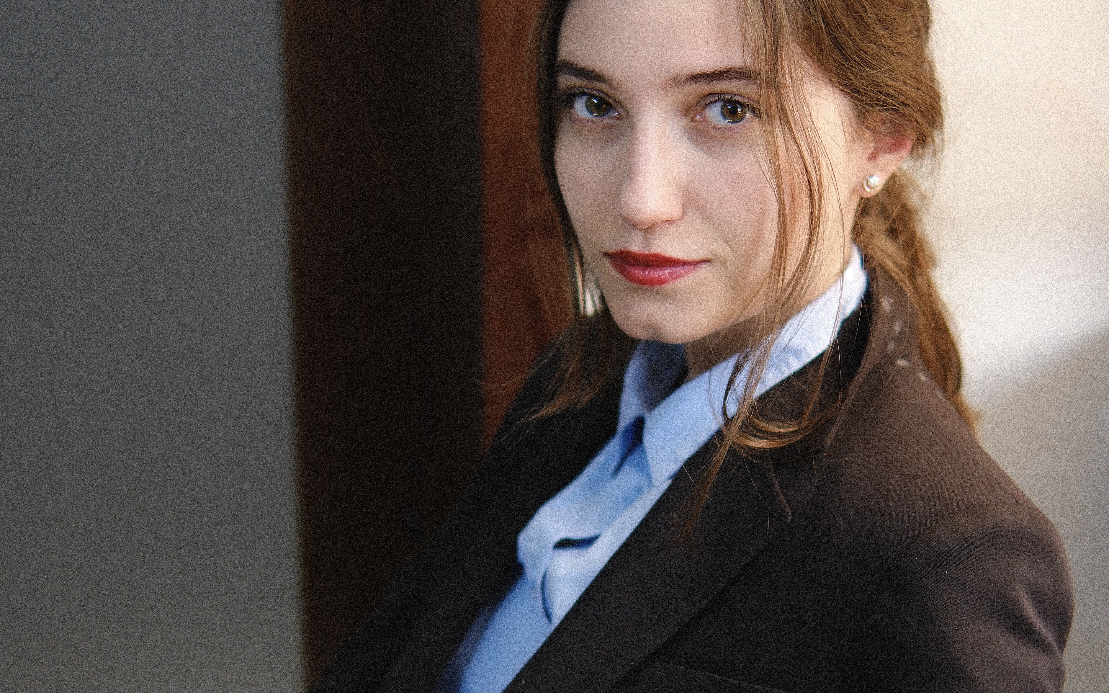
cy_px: 480
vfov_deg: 16.9
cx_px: 556
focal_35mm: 77
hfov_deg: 26.8
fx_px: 2327
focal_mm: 33
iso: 800
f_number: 1.4
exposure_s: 1/850
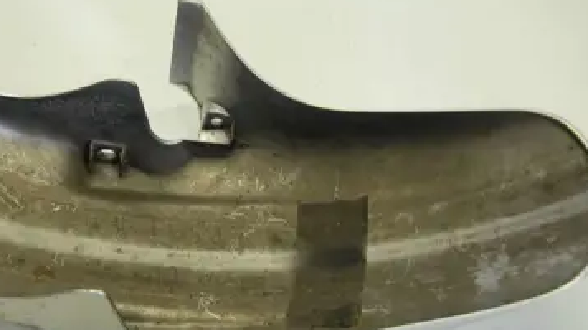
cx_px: 196
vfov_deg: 18.0
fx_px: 1044
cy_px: 173
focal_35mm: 67
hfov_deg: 31.2
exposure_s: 1/50
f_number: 4.2
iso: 400
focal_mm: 28
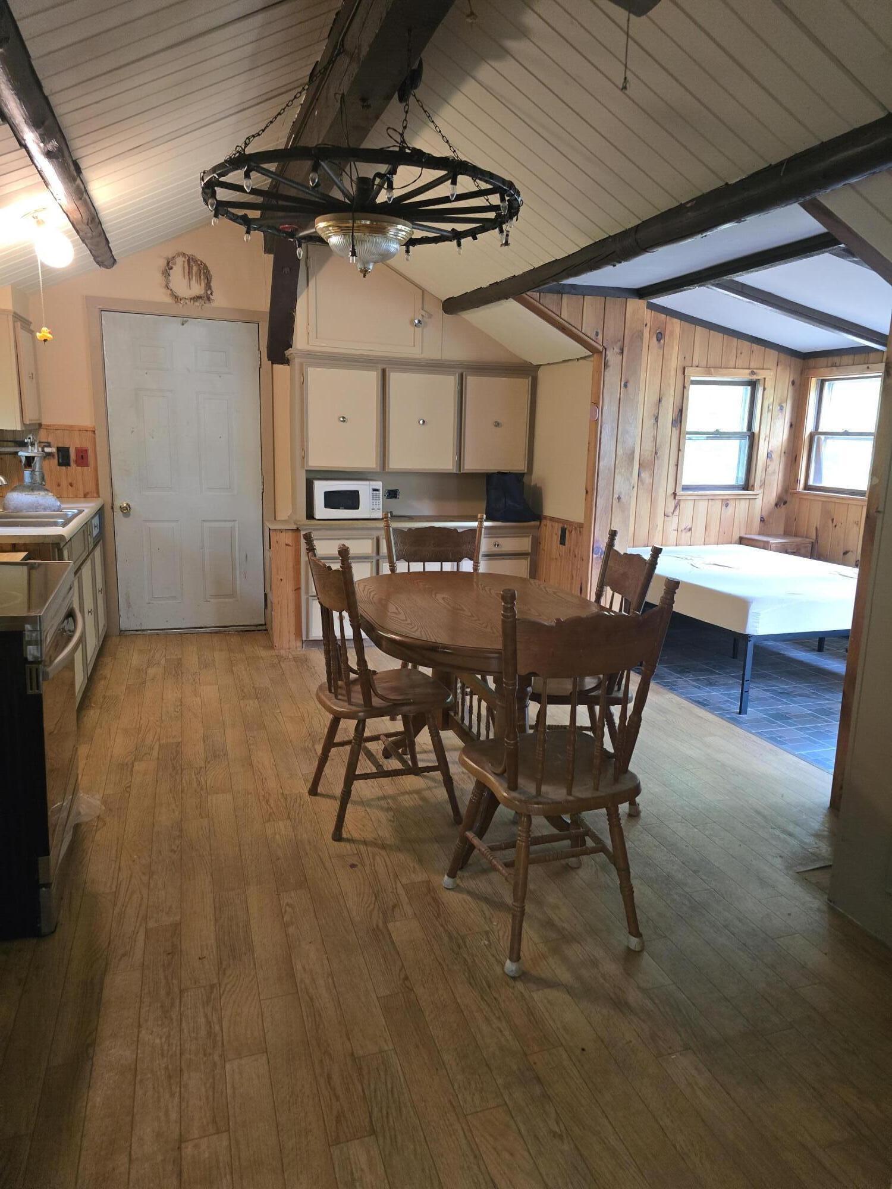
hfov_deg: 58.9
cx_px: 446
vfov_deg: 73.9
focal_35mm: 23
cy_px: 594
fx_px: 790
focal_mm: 6.3
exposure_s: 1/120
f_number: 1.7
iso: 800
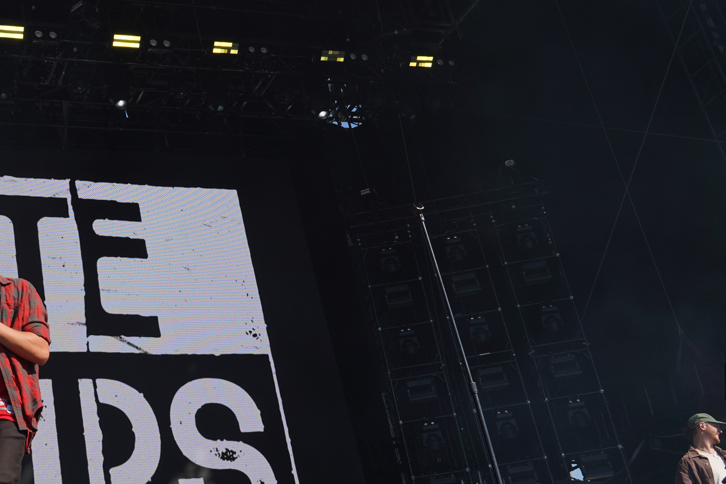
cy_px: 230
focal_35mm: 54
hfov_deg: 35.3
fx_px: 1089
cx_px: 109
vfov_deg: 25.1
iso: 100
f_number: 8
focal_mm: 30
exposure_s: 1/320
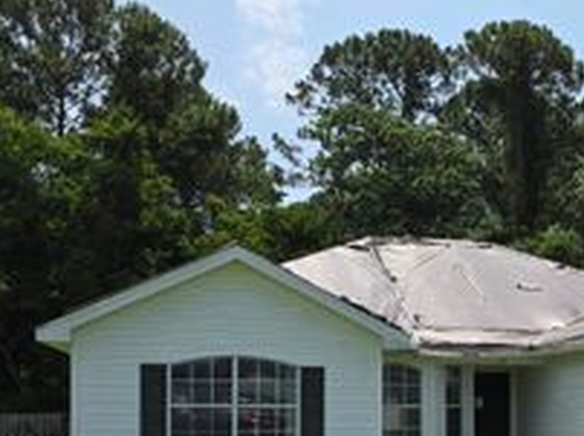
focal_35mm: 57
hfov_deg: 32.4
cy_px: 397
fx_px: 960
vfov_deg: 24.8
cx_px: 512
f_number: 1.7
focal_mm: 6.3
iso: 80
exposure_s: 1/7944
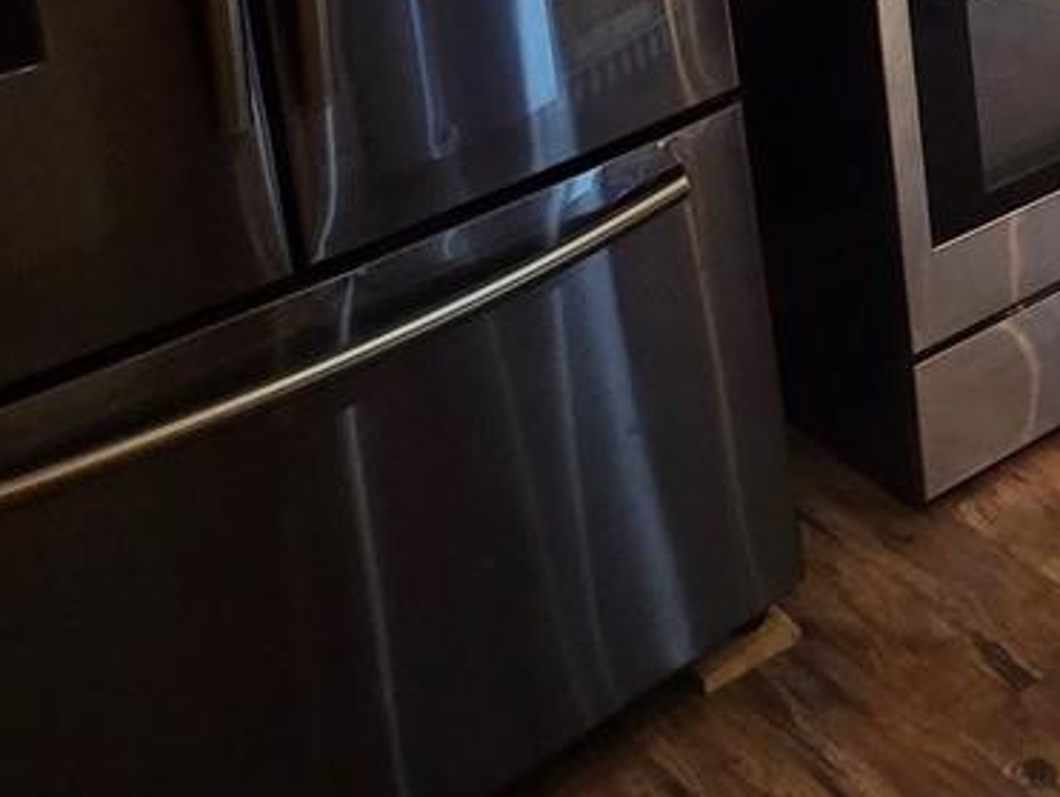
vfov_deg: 20.6
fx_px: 1716
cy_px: -520
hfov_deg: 24.5
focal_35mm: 56
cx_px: 1683
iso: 200
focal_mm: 2.2
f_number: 2.2
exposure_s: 1/60
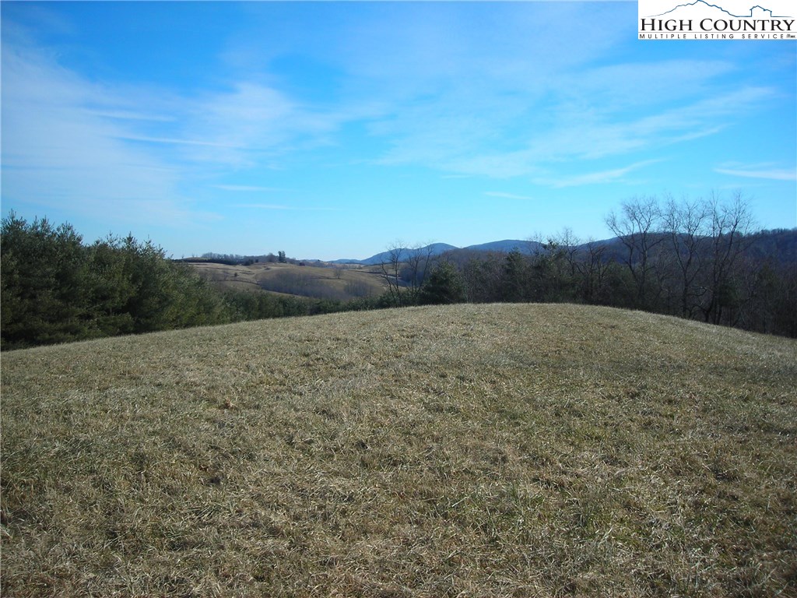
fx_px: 875
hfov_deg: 49.0
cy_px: 299
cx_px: 398
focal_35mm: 38
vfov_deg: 37.7
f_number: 6.4
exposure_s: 1/200
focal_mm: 6.3
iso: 50
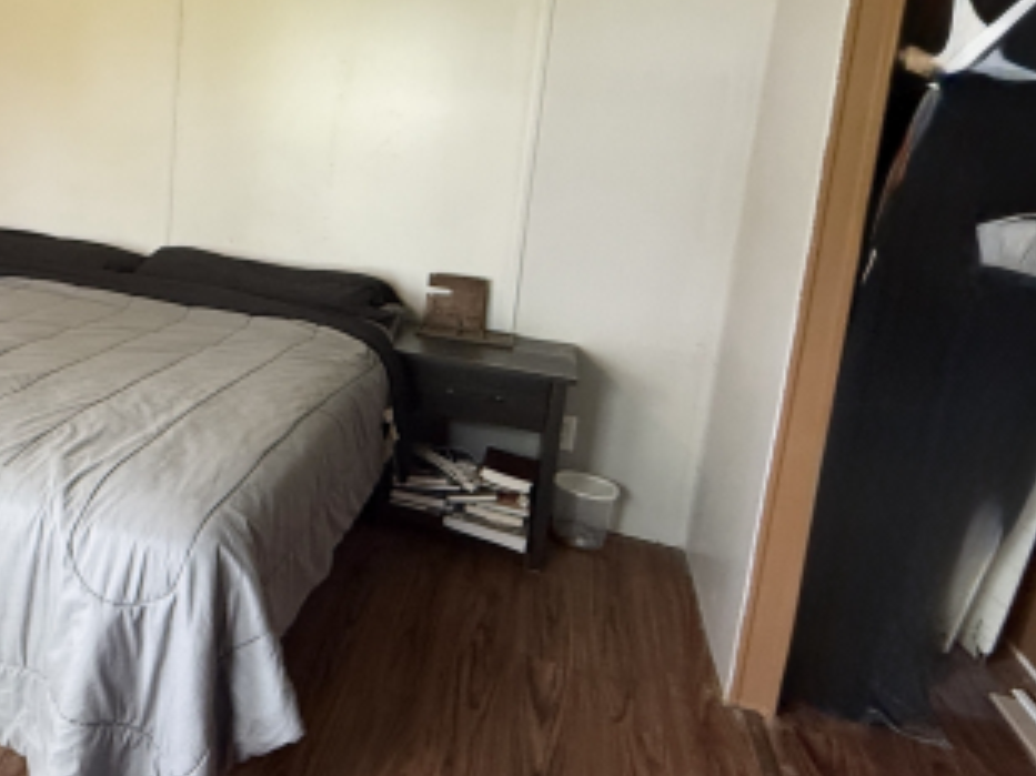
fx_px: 898
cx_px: 18
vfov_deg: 45.9
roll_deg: -1.4
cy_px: 243
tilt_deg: -8.8
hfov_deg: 49.8
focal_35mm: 30
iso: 250
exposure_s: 1/60
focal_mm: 2.22
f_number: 2.2
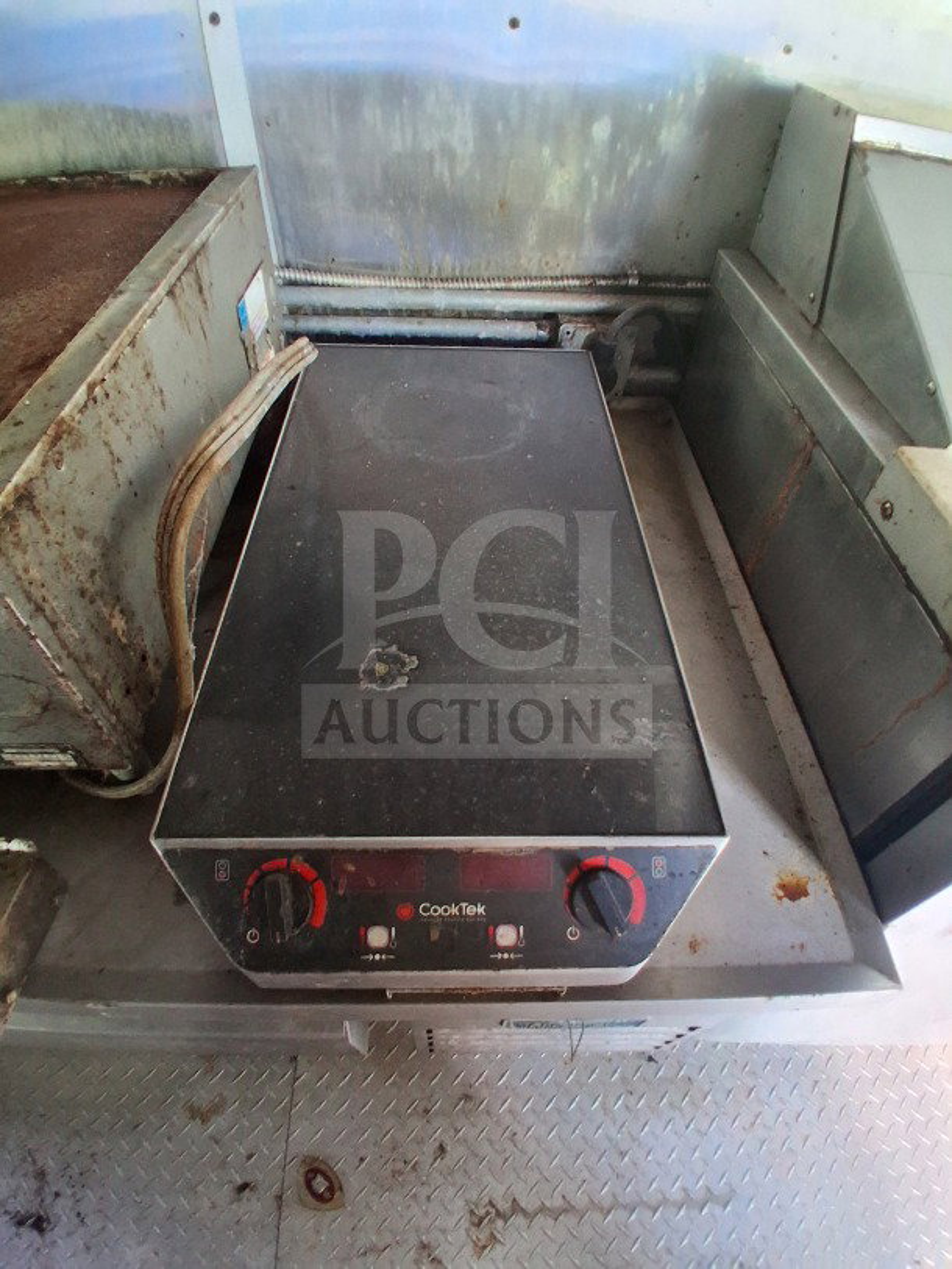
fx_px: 623
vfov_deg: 91.0
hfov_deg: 74.7
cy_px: 634
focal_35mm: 17
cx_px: 476
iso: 320
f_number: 2.2
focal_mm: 1.4
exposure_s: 1/50
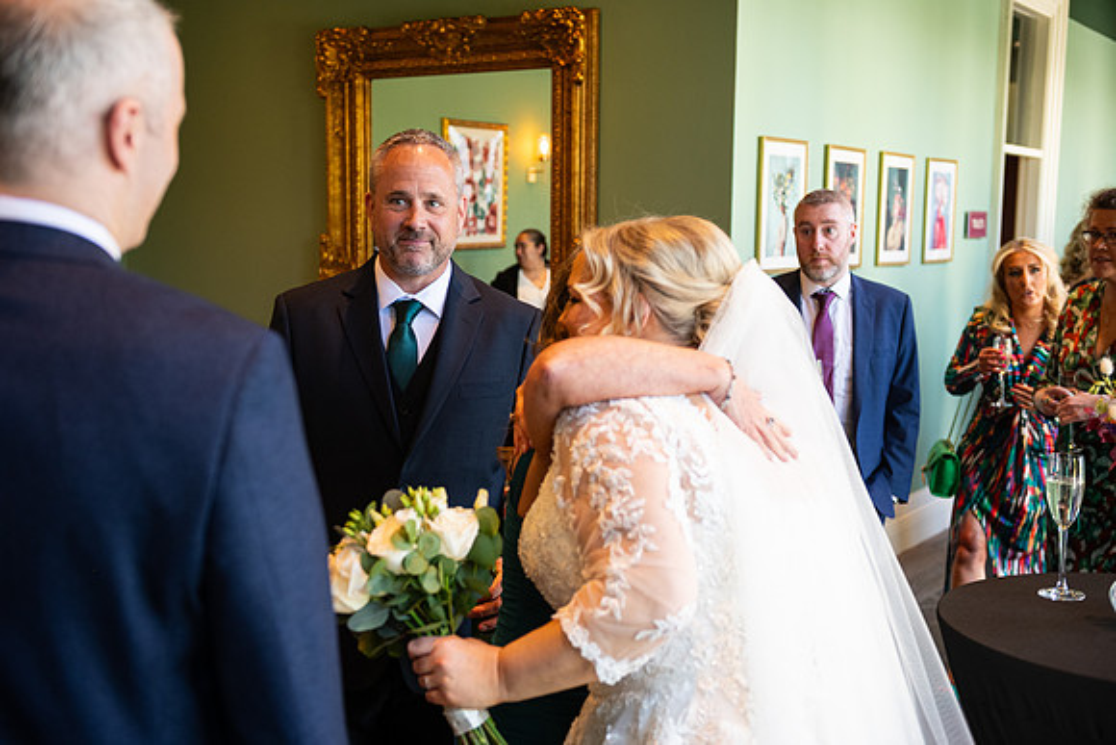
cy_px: 372
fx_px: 1364
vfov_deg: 30.5
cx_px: 558
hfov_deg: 44.5
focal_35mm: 44
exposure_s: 1/160
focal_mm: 44
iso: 800
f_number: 3.5
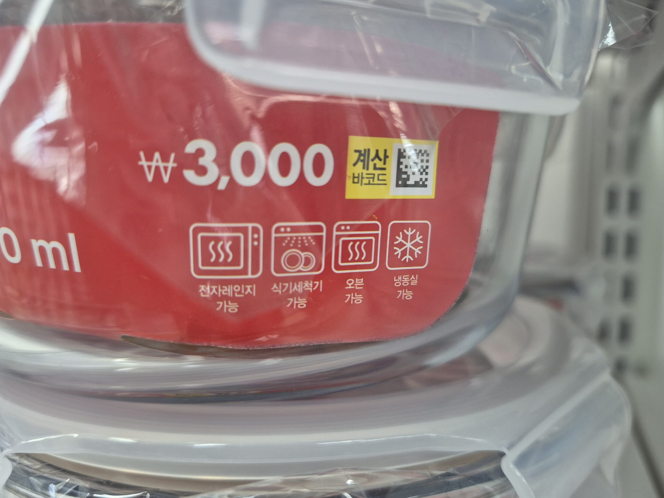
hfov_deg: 71.6
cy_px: 243
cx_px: 328
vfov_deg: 56.8
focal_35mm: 24
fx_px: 460
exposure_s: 1/120
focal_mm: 5.4
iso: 400
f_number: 1.8
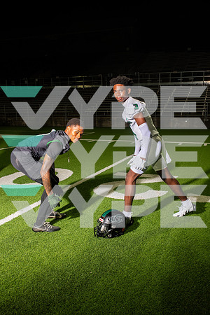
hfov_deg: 37.9
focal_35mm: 35
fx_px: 306
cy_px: 158
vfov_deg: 54.4
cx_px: 105
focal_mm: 35
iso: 1000
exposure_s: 1/400
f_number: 7.1
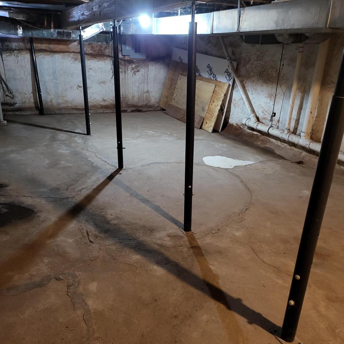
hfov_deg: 55.6
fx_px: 326
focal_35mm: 29
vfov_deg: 55.5
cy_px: 191
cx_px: 176
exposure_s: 1/24
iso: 500
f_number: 1.8
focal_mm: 5
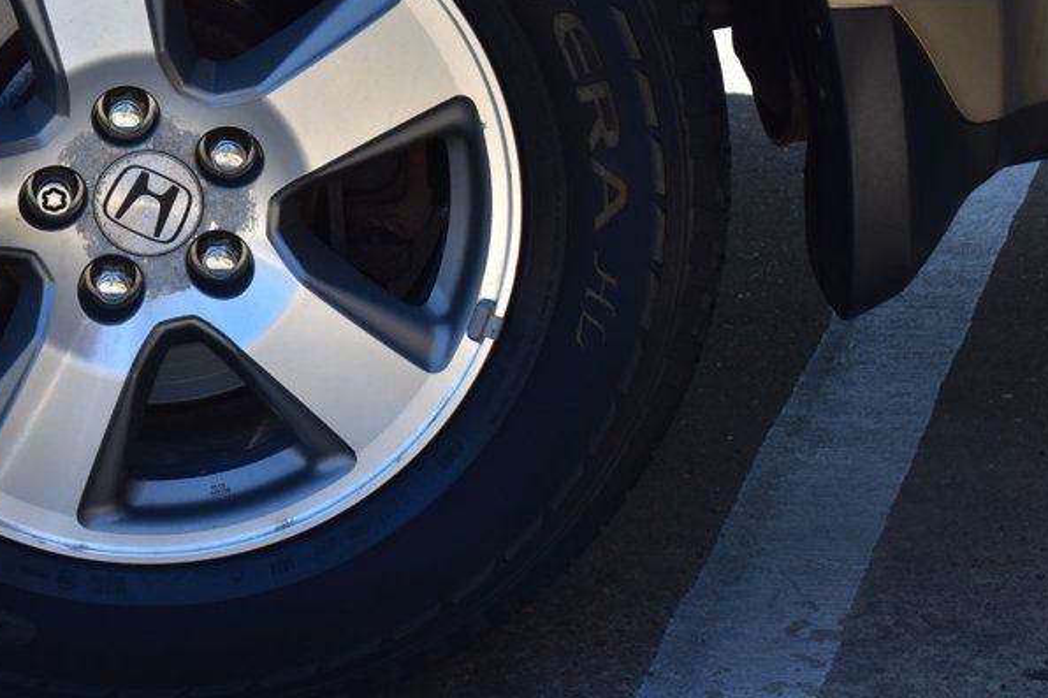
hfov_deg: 14.4
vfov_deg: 9.6
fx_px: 4128
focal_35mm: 142
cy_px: 172
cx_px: 171
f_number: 10
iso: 400
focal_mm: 55
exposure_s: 1/250
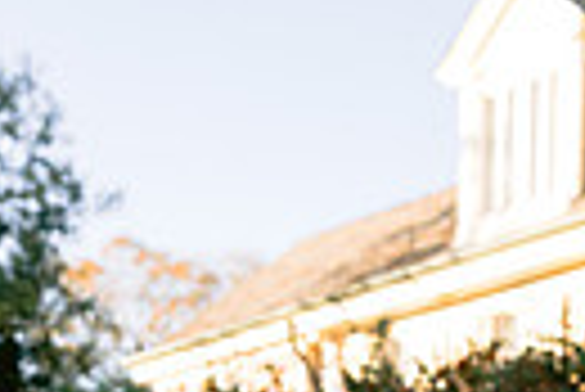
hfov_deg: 16.9
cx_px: 346
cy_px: 973
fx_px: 1968
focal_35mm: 121
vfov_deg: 9.8
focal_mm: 35
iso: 400
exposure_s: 1/160
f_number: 7.1
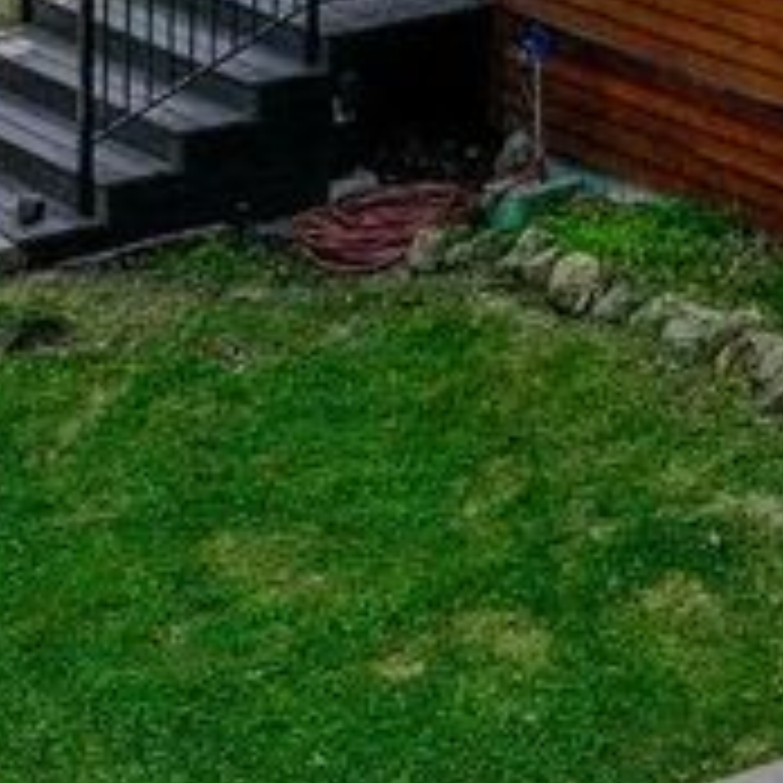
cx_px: 1516
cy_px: -709
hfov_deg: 12.4
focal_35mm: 125
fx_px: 3199
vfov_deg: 12.5
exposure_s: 1/8000
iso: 330
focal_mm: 12.3
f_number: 2.8
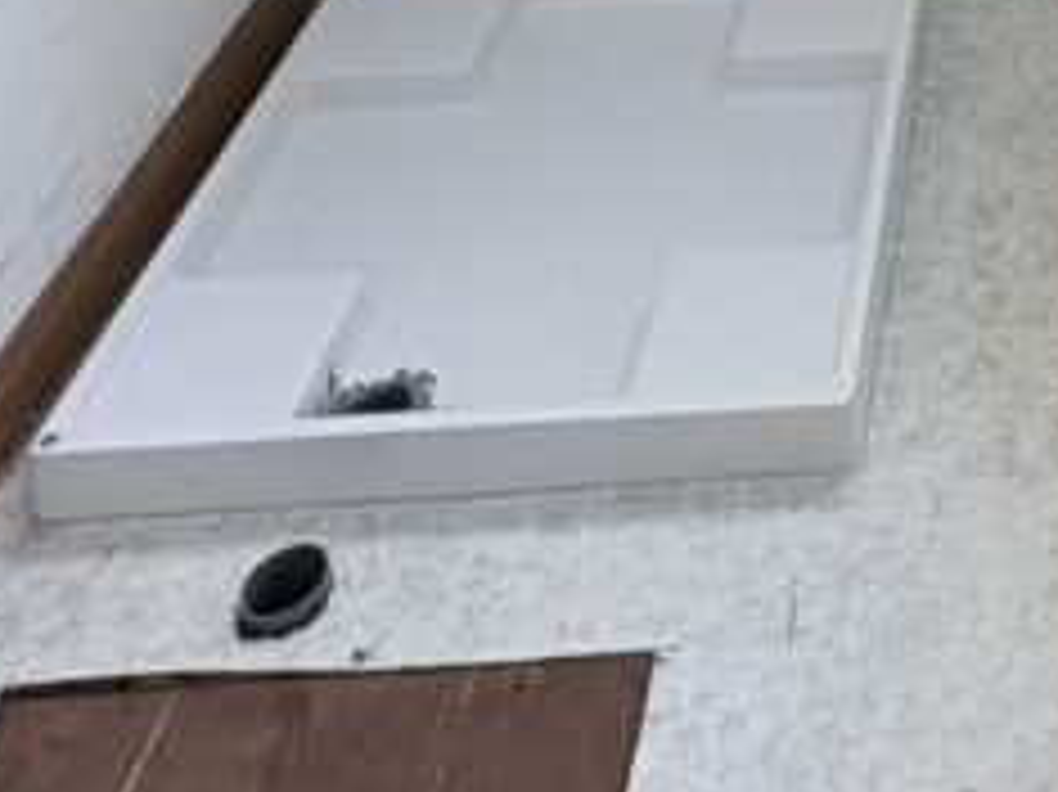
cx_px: 1265
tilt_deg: -11.0
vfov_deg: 17.4
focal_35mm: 61
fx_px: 1863
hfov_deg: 27.8
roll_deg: +0.3
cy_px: -783
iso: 80
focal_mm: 2.22
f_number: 2.2
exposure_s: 1/127
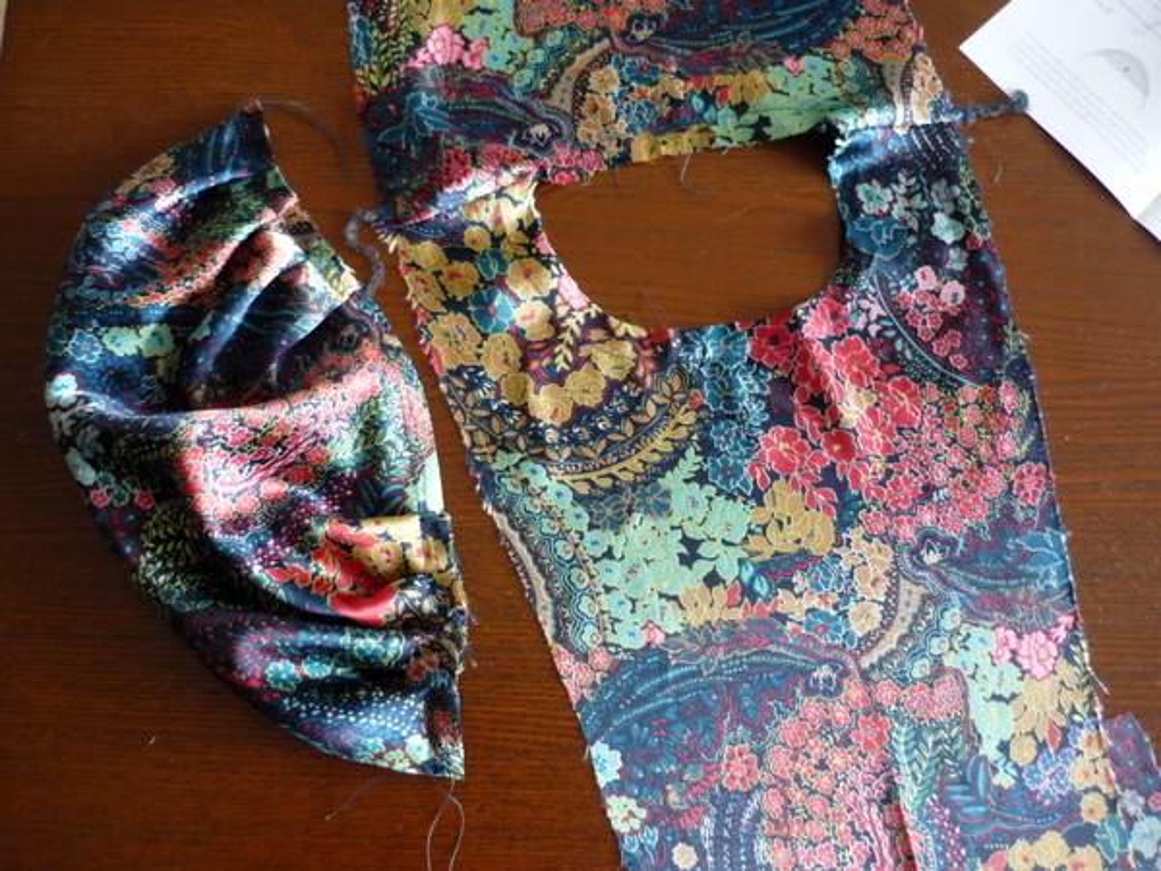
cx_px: 580
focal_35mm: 33
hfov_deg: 55.4
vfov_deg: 42.9
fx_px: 1107
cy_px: 436
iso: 400
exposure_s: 1/13
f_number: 2.8
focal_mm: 5.5
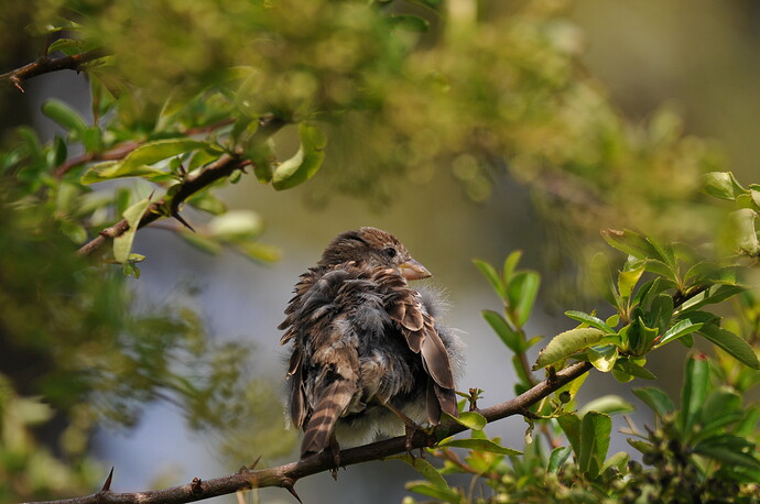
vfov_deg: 1.5
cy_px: 252
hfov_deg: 2.3
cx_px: 380
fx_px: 18973
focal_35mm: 900
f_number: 6.3
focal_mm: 600
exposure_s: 1/800
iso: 400
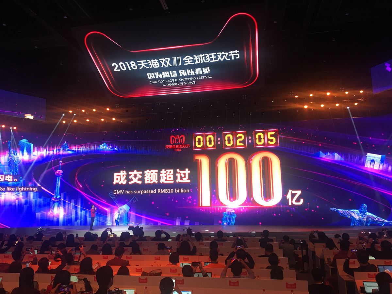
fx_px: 328
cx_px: 196
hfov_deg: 61.7
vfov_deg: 48.2
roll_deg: -1.8
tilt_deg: +11.5
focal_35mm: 29
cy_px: 147
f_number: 2.2
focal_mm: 4.15
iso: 32
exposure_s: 1/17
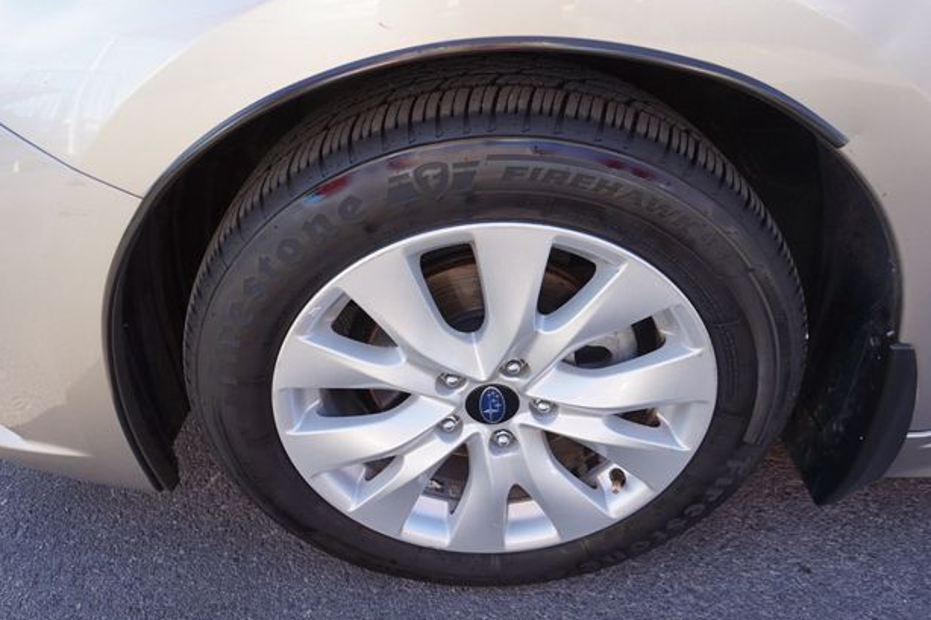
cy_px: 306
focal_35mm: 25
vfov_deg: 51.3
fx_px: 646
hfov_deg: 71.5
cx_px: 447
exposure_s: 1/60
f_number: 4.5
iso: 100
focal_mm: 16
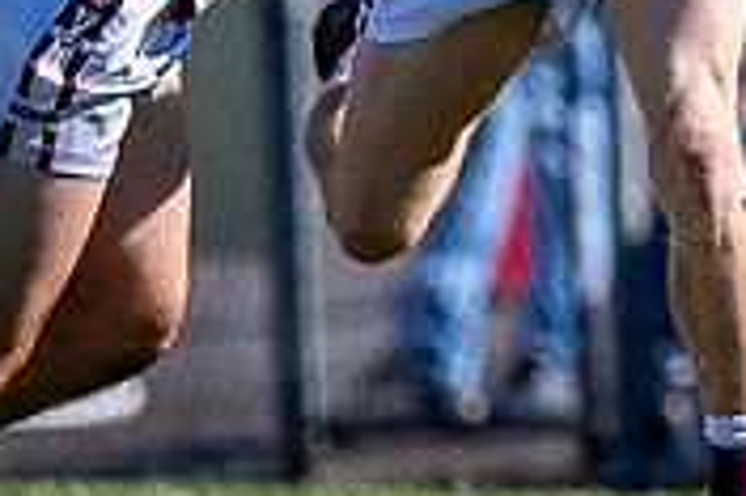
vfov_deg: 0.4
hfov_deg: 0.6
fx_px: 69954
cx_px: 1554
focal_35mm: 3379
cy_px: -359
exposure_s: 1/2500
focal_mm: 500
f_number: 4
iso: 180
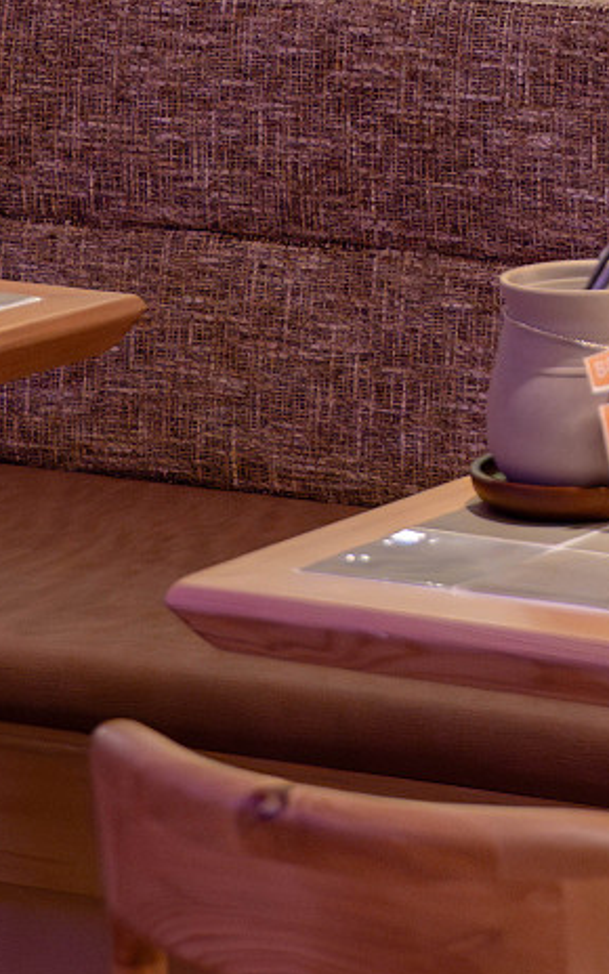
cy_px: -558
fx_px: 5258
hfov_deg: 6.5
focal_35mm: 198
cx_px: 943
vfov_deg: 10.2
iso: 2000
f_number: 5.6
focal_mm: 47
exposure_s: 1/50
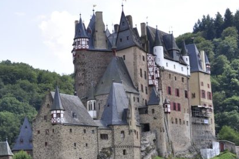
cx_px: 73
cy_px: 107
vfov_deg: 16.6
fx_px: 542
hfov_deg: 24.7
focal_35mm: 82
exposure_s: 1/250
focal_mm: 35
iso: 280
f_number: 10
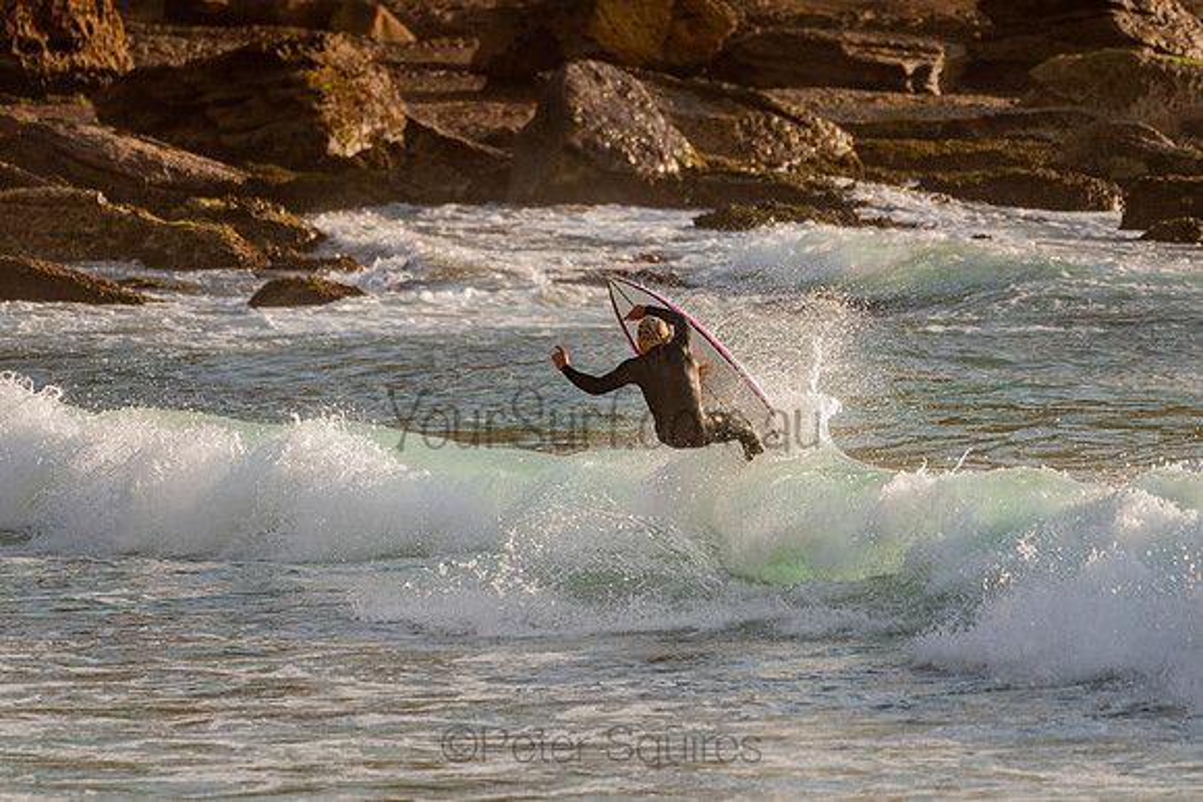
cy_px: 389
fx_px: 20485
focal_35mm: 613
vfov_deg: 2.2
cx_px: 587
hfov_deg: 3.4
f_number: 5.6
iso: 220
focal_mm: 500
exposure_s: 1/2000
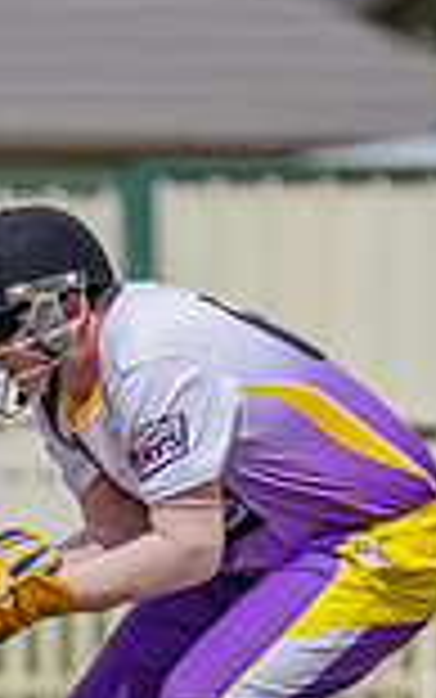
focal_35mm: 2294
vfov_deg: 0.9
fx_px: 43573
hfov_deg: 0.6
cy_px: 295
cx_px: -787
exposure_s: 1/2500
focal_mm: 600
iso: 800
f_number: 8
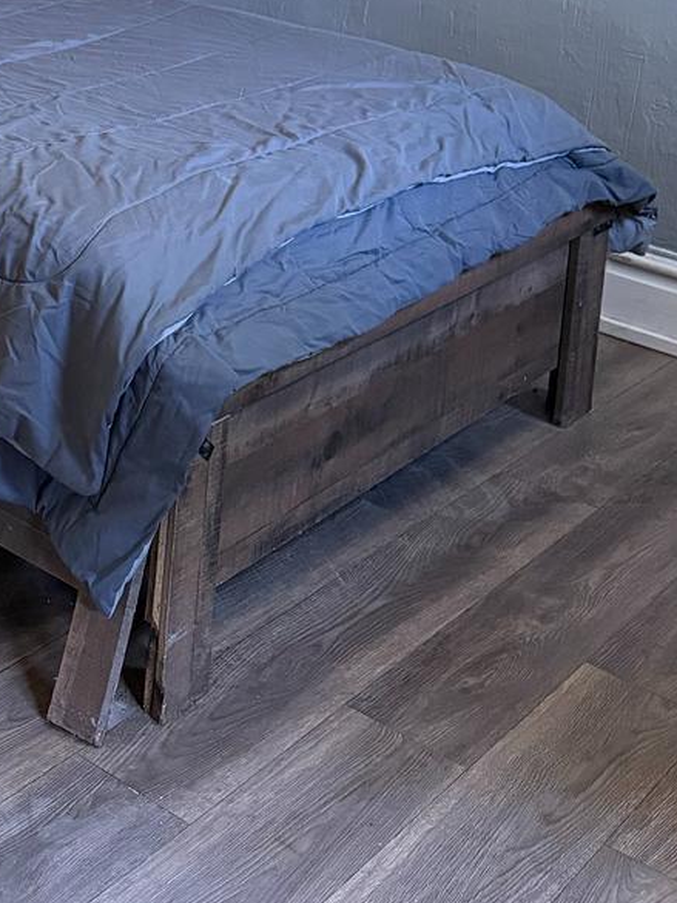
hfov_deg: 22.0
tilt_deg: -8.2
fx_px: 1642
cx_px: -72
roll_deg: -3.3
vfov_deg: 27.6
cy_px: -134
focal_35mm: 63
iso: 500
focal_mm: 6.76
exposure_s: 1/60
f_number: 1.78
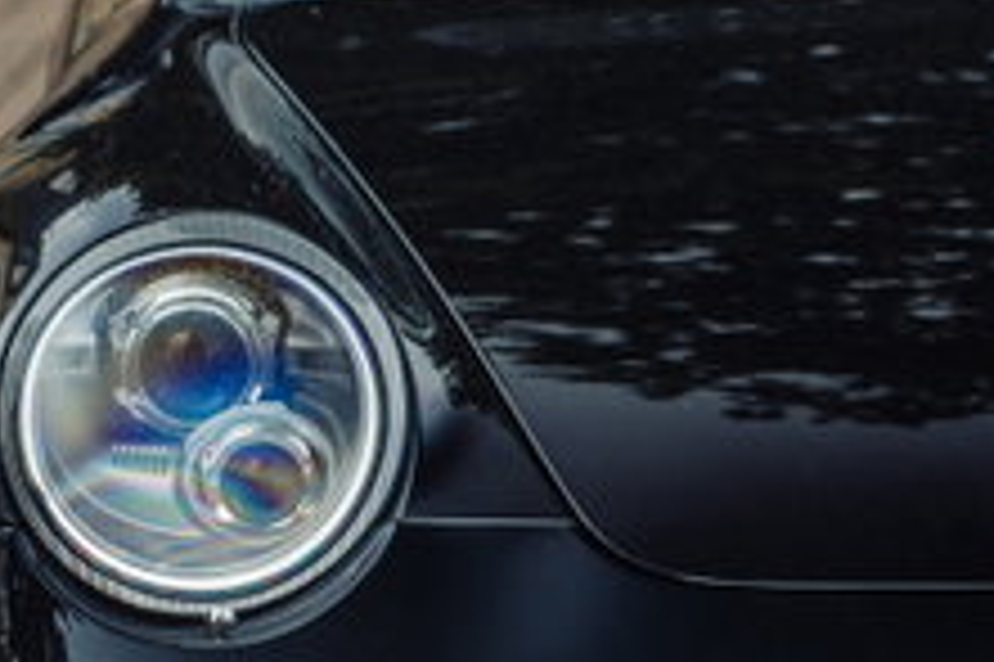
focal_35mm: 578
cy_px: 358
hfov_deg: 3.6
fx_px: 15947
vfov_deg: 2.4
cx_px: 1257
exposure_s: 1/125
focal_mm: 125
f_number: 4.5
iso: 200
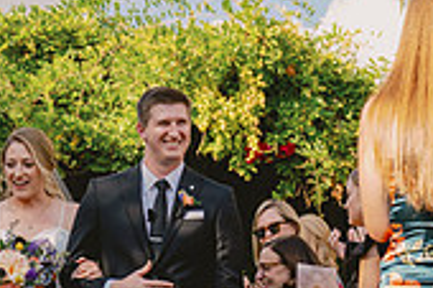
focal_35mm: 147
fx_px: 1766
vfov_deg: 9.2
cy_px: 334
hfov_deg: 13.9
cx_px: 66
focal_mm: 43
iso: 200
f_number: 4
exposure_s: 1/400
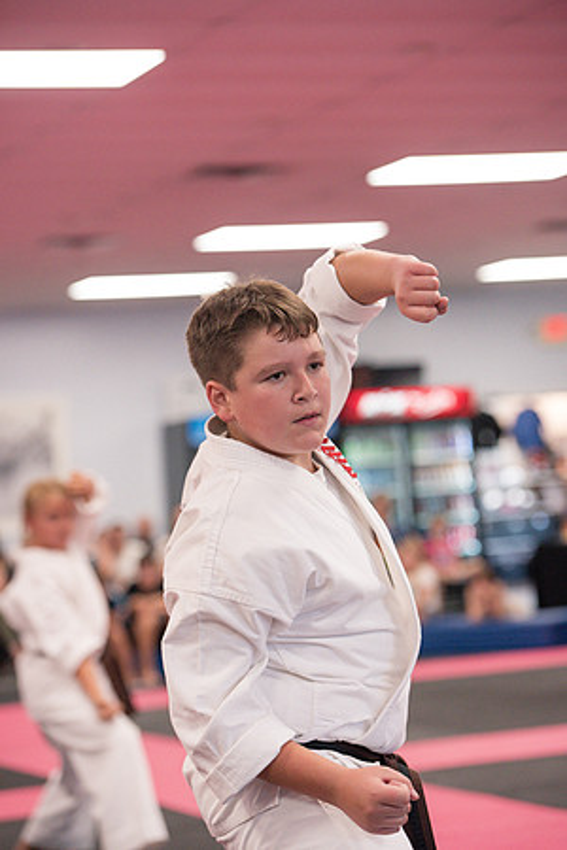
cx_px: 284
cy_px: 425
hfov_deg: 12.5
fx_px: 2599
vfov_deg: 18.6
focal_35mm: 110
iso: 1600
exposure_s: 1/400
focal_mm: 110
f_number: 3.5
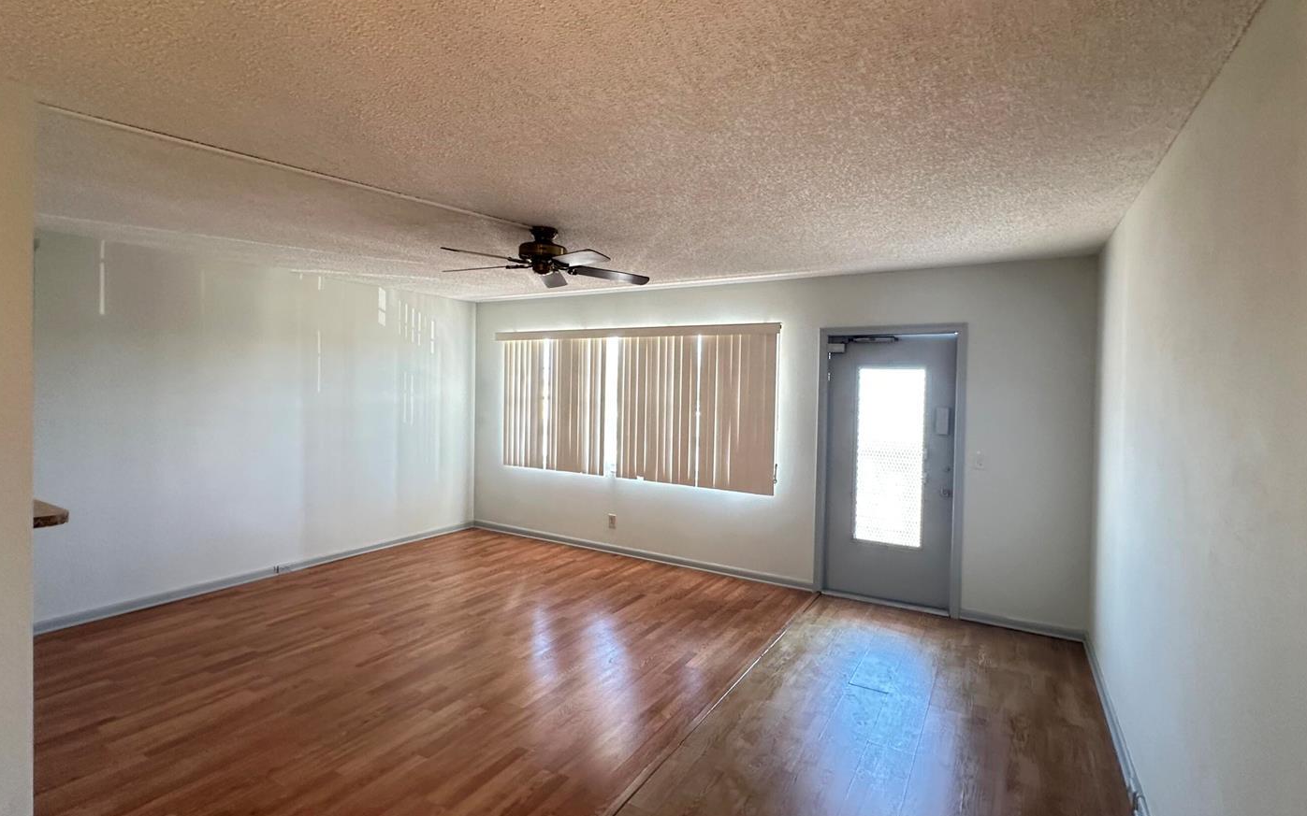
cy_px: 396
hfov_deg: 94.4
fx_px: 606
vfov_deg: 68.0
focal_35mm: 17
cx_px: 662
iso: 250
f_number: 2.2
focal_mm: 2.22
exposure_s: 1/60
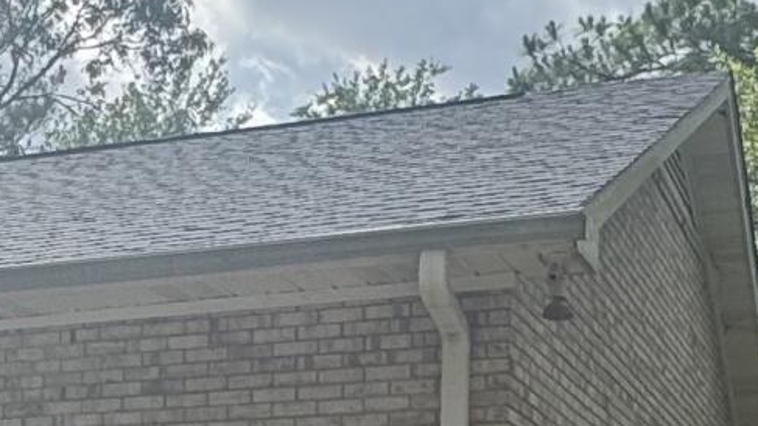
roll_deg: -1.6
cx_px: 0
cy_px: 687
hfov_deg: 21.9
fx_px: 1889
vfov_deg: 12.1
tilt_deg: -1.9
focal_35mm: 94
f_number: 2.2
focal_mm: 2.22
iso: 40
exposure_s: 1/615
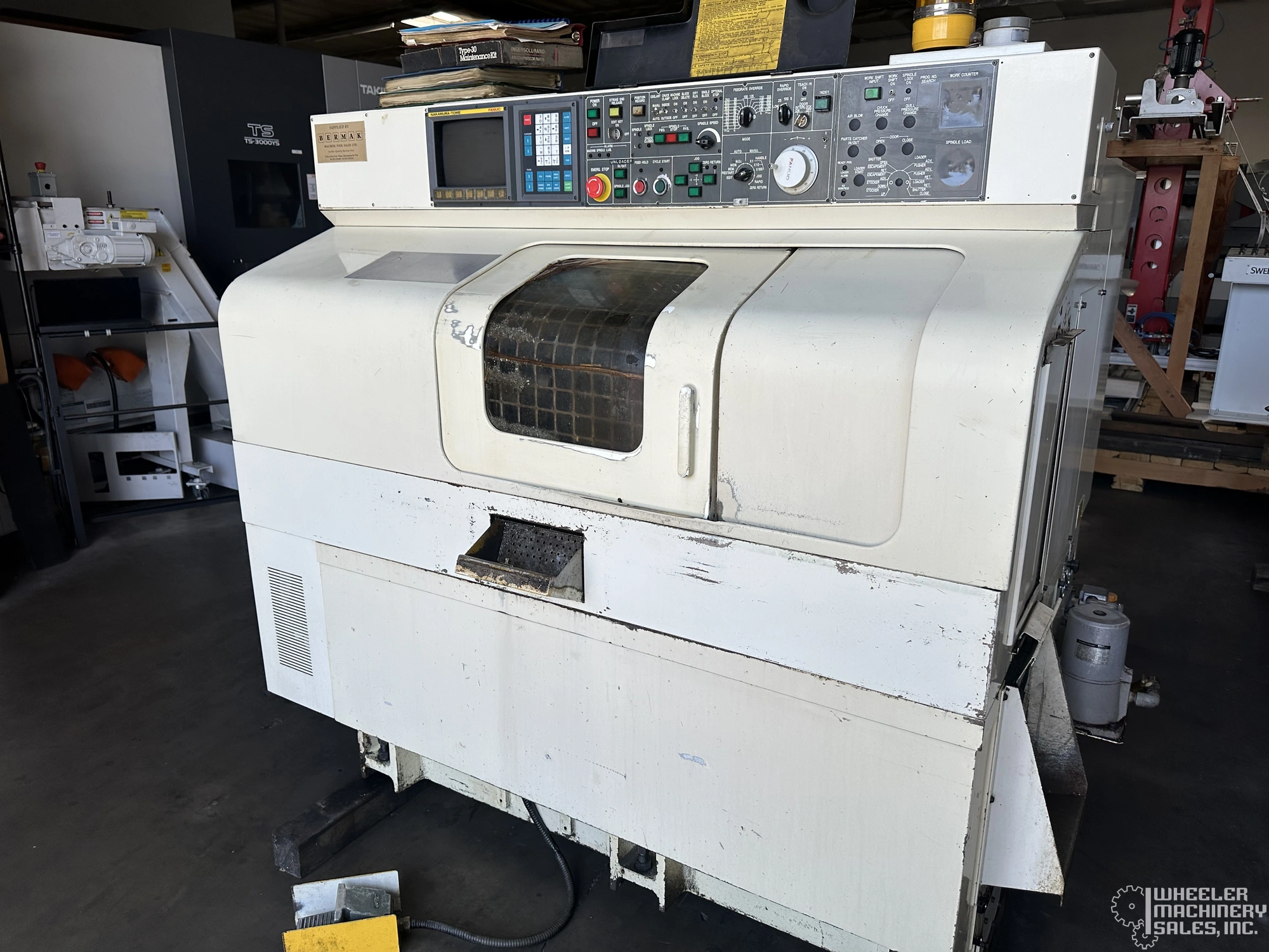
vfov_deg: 56.8
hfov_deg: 71.6
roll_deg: -0.1
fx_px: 880
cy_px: 476
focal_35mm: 24
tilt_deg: -16.3
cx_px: 634
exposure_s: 1/444
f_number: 1.78
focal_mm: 6.86
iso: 80
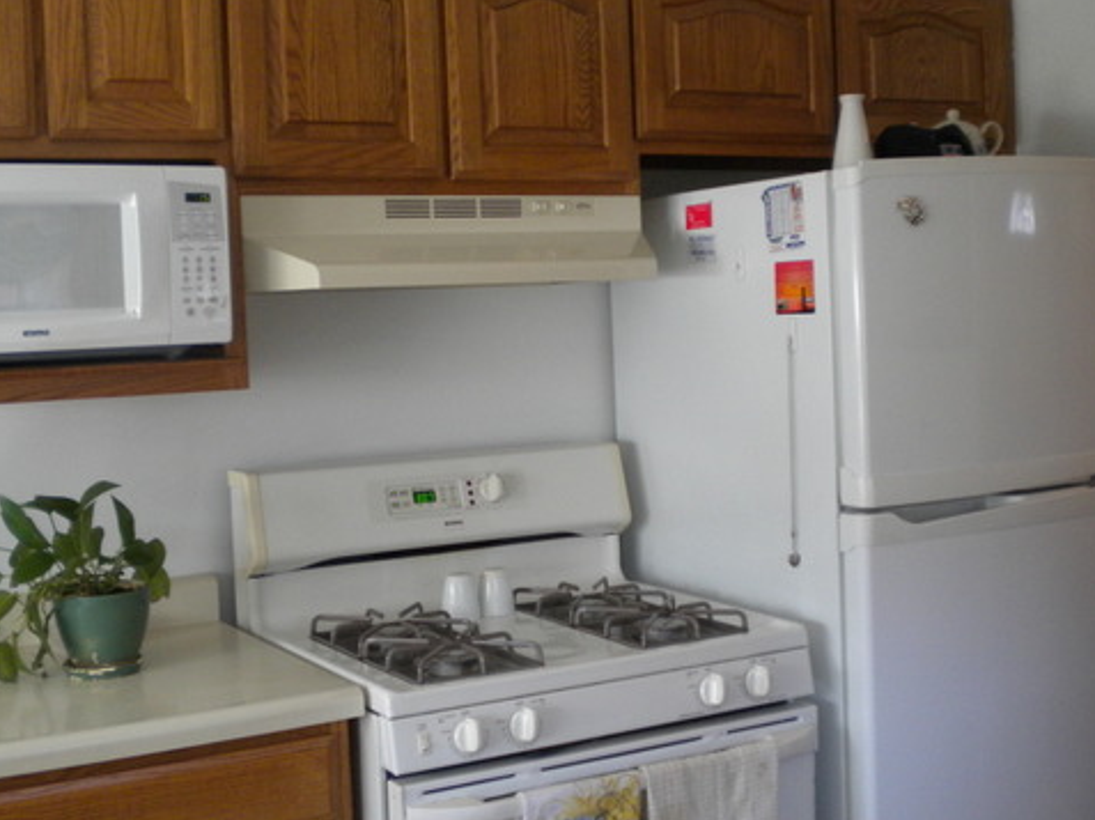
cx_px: 539
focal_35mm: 47
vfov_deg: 30.8
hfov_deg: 40.5
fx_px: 1486
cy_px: 418
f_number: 3.1
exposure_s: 1/61
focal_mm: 6.3
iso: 327
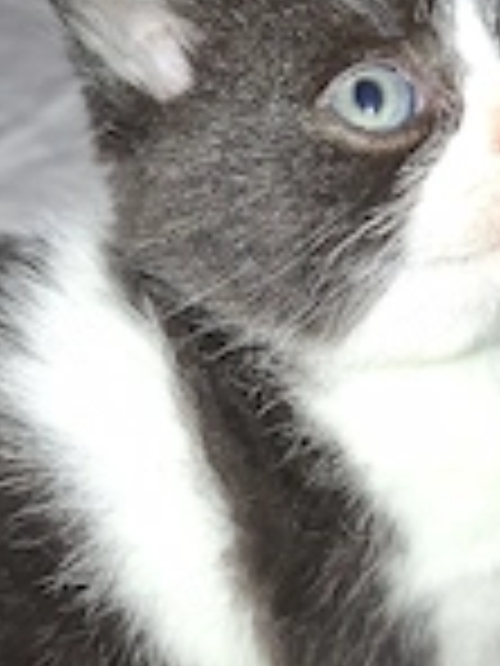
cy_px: 310
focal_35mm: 62
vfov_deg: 31.2
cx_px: 261
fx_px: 1194
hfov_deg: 23.6
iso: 50
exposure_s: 1/33
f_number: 1.8
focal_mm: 5.54
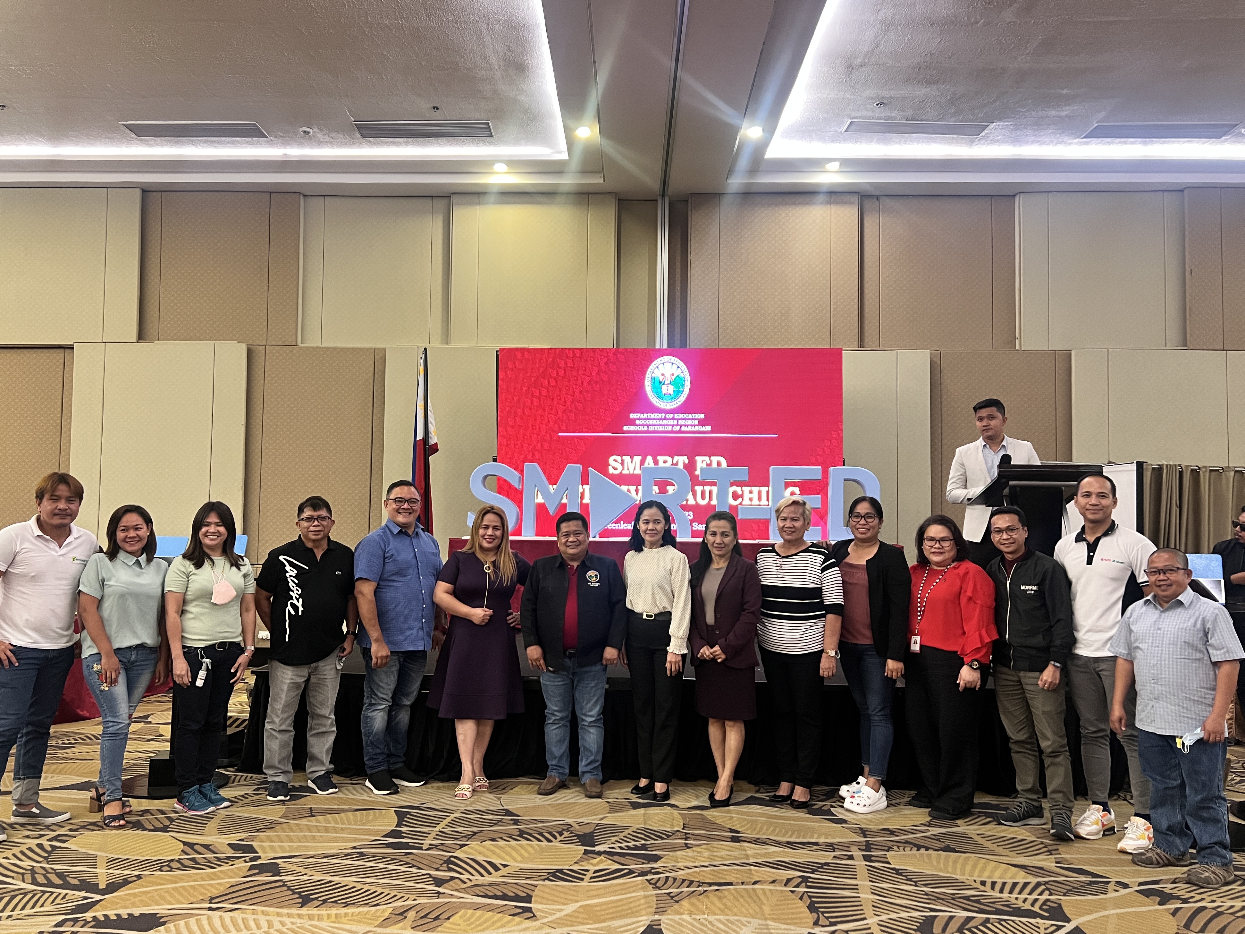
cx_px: 606
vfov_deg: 51.4
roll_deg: -0.6
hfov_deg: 65.3
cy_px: 470
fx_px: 971
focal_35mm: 27
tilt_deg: +2.1
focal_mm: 5.7
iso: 320
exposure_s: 1/60
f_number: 1.5
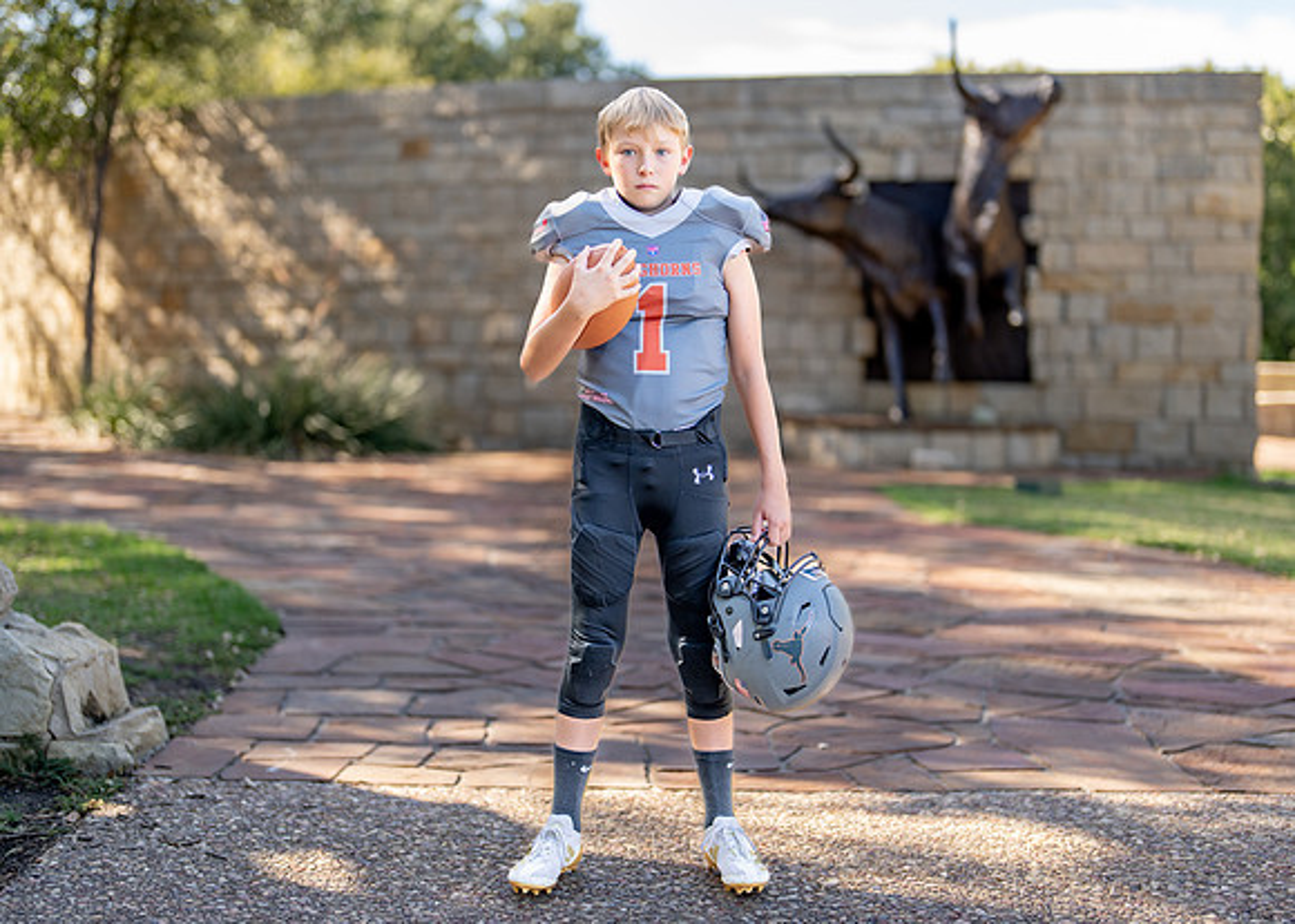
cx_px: 677
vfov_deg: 24.3
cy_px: 480
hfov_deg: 33.6
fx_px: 2142
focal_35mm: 58
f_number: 1.2
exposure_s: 1/1250
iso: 100
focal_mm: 50
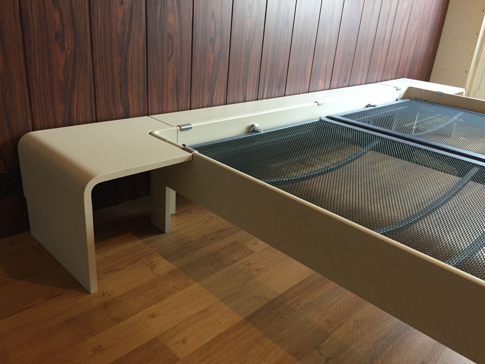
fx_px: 406
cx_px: 242
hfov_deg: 61.7
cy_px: 182
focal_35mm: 29
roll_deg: -5.0
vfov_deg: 48.2
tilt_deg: -23.7
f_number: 2.2
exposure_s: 1/33
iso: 200
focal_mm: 4.15
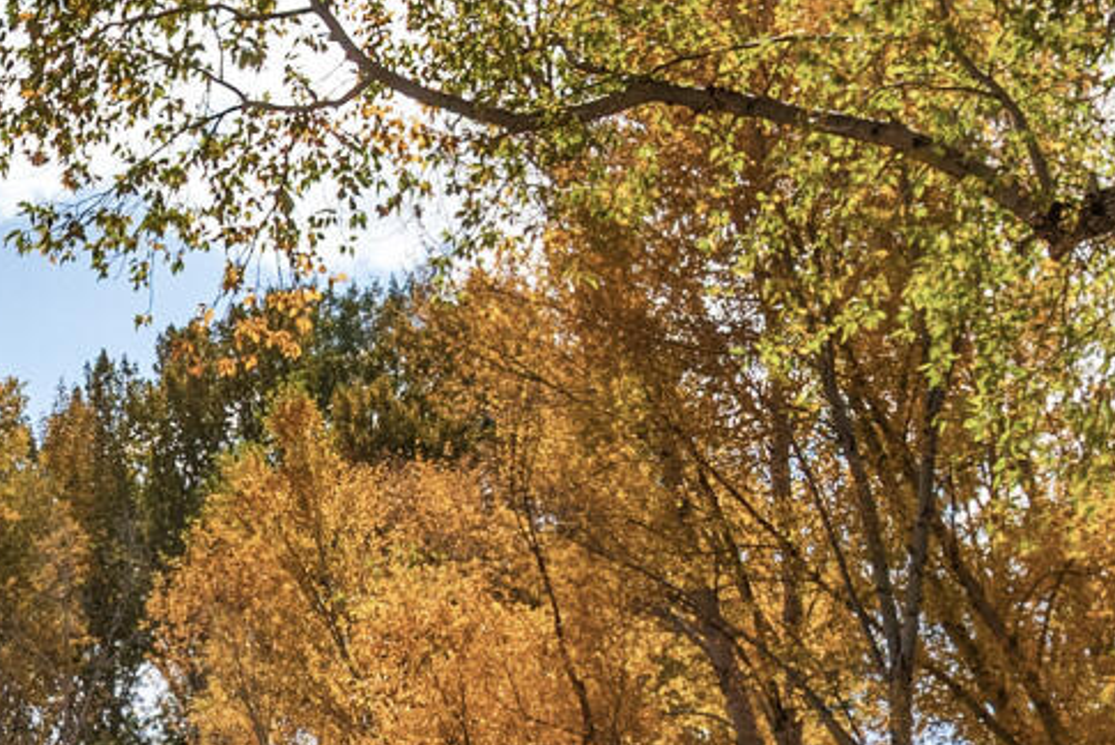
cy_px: 1598
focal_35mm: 198
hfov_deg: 9.5
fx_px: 6136
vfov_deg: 6.7
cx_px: -1368
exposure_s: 1/100
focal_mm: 32
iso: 250
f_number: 7.1
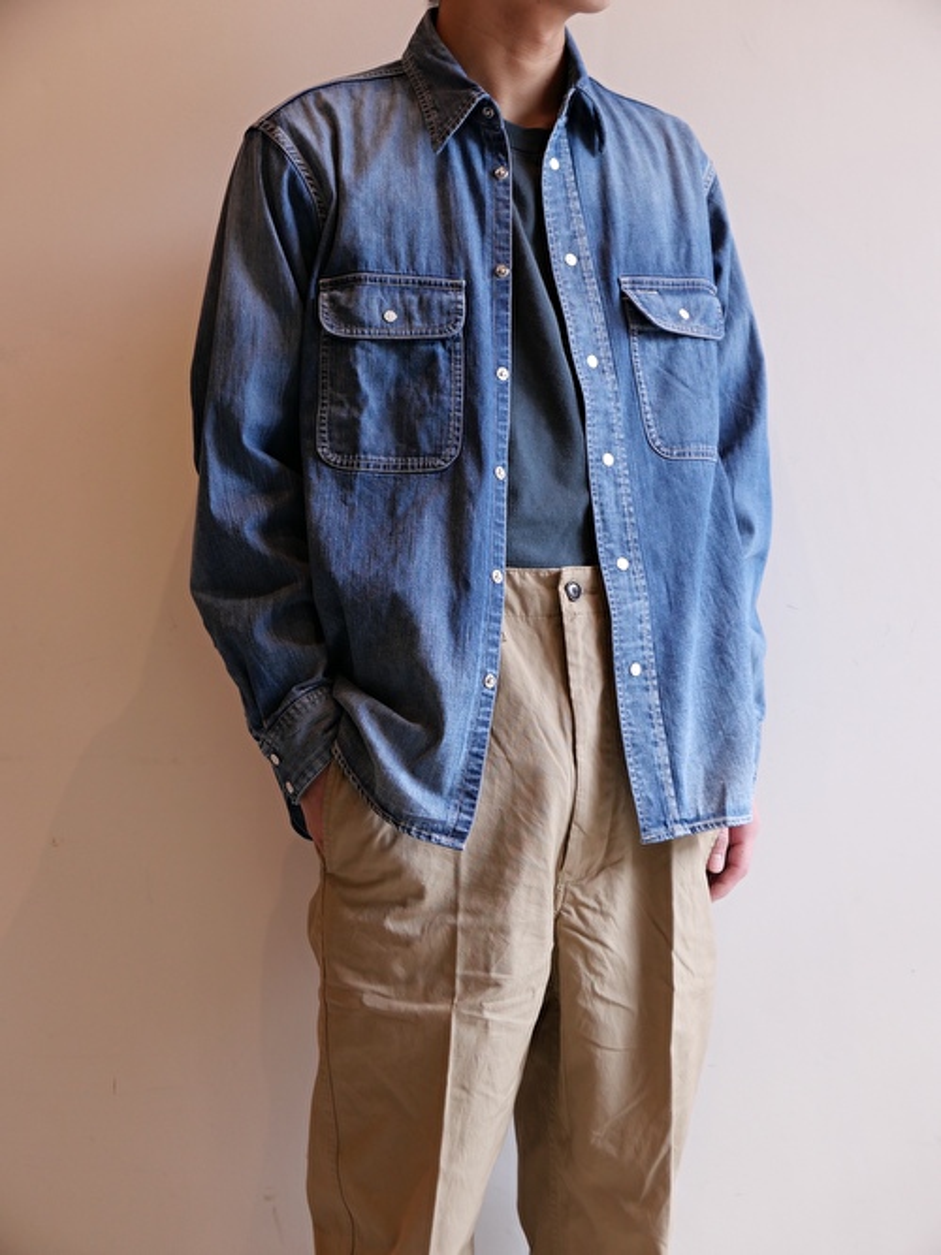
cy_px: 628
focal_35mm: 75
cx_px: 470
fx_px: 2719
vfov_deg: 26.0
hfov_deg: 19.6
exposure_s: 1/125
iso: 500
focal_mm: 34
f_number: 2.8
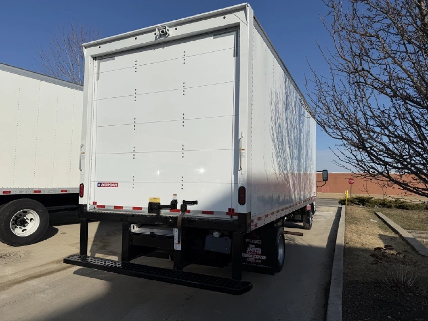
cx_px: 214
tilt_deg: +4.9
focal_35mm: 24
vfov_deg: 56.8
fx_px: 297
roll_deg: -1.4
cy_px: 160
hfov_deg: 71.6
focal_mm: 6.76
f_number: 1.78
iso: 80
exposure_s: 1/14286
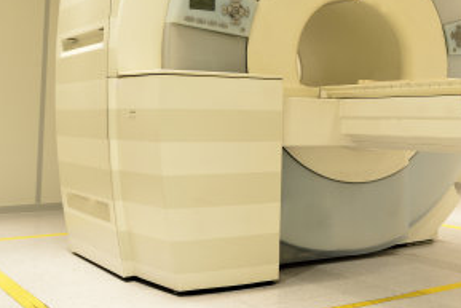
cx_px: 445
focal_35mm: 55
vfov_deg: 24.4
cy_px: 73
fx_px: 705
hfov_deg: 33.6
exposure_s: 1/2
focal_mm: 26
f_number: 8
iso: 200
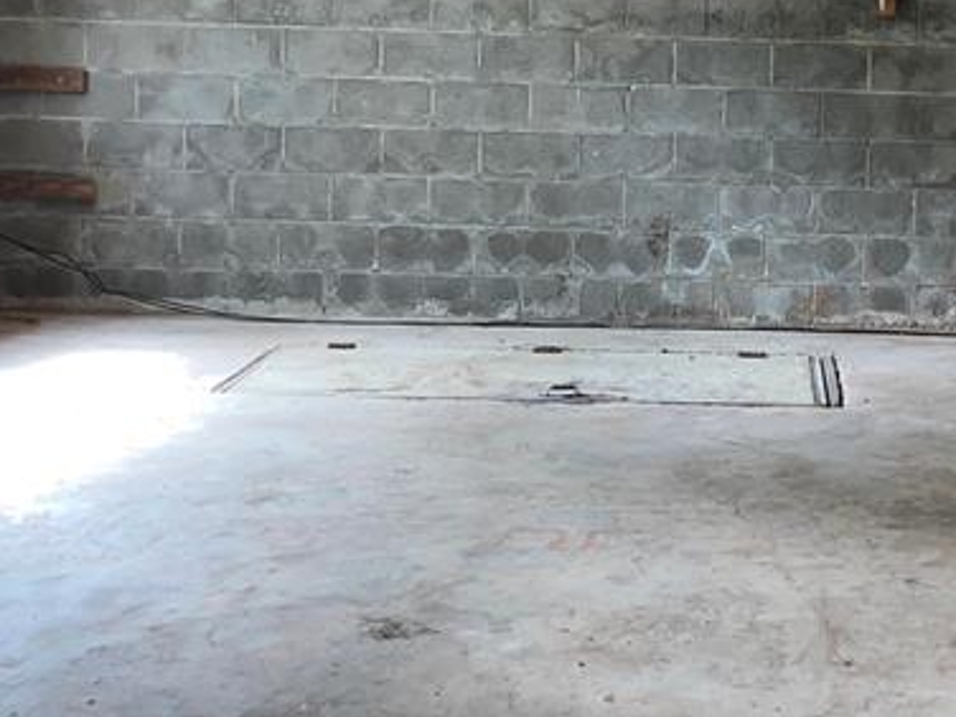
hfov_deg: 28.1
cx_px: 732
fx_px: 1878
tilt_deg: -2.5
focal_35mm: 68
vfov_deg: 21.2
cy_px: 92
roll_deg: -2.5
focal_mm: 5.1
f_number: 1.6
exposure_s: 1/10
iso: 125
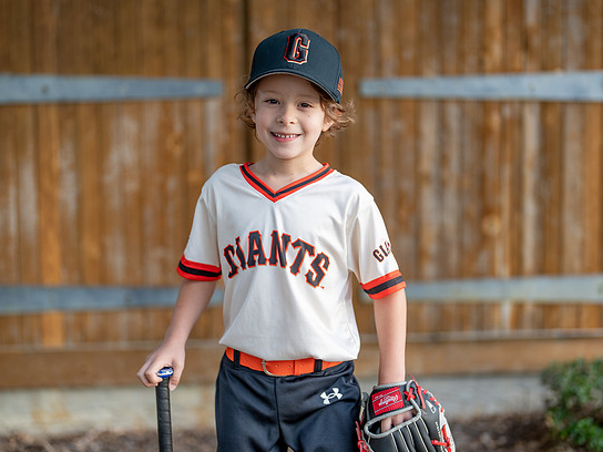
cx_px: 308
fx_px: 1028
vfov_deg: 24.8
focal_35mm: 59
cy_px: 230
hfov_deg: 32.7
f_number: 1.2
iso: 100
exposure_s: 1/640
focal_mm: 50
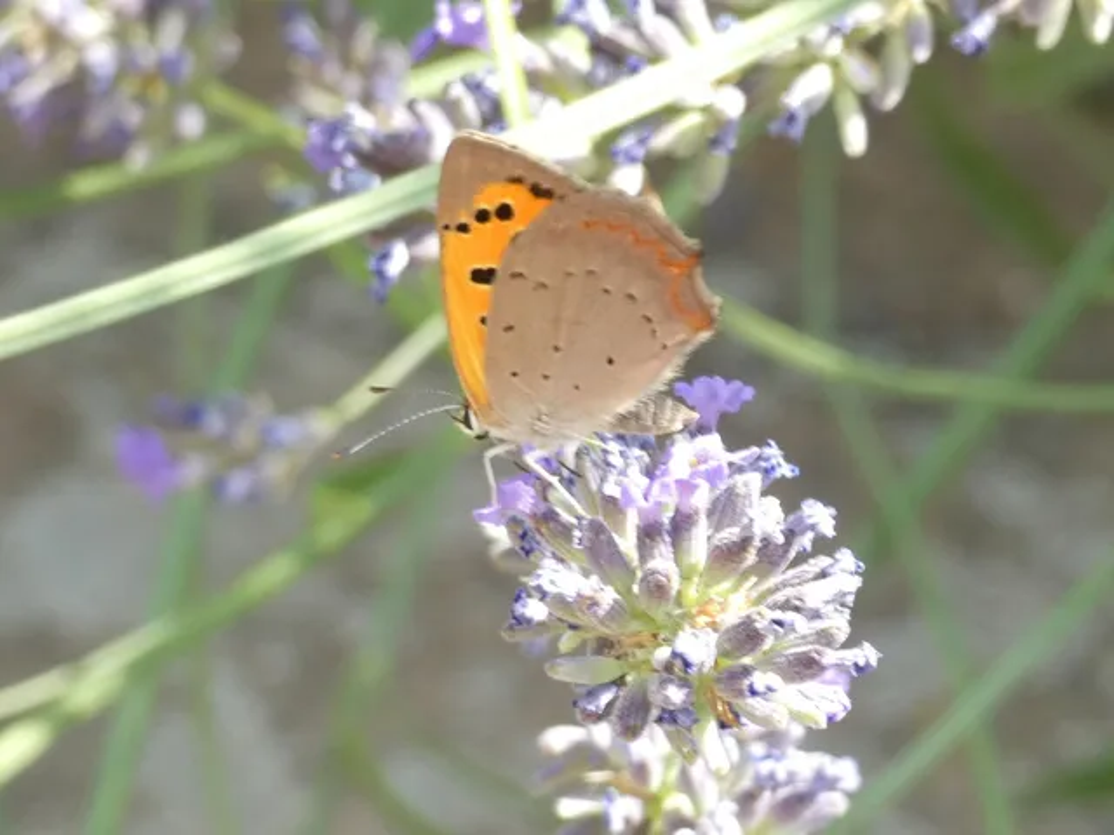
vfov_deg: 8.1
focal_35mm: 183
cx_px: 557
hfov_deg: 10.8
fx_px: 5889
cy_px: 418
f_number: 5.5
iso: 160
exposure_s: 1/80
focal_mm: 32.7
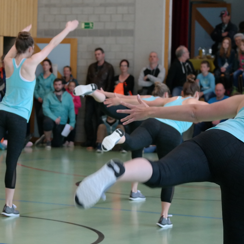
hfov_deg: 11.4
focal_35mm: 153
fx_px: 1220
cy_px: 127
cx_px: 71
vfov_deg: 11.4
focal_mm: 64
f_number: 4.5
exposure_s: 1/100
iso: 1600
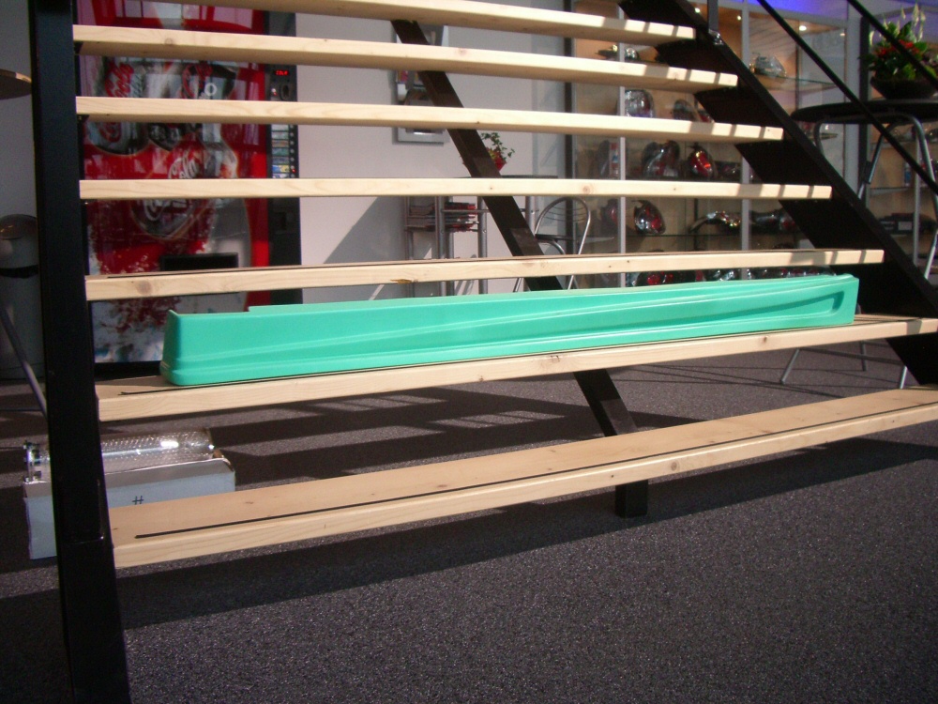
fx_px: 948
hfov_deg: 52.6
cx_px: 469
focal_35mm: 35
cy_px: 352
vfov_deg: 40.7
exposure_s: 1/25
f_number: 2.6
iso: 200
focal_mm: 5.8
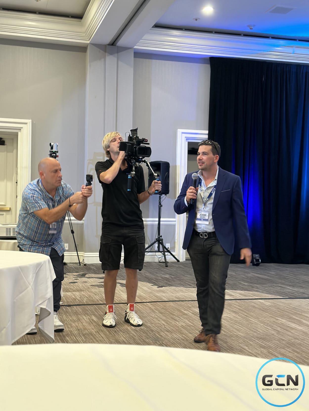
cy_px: 206
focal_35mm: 48
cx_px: 154
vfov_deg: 39.7
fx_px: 571
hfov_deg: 30.3
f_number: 1.78
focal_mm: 6.86
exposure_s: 1/40
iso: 320
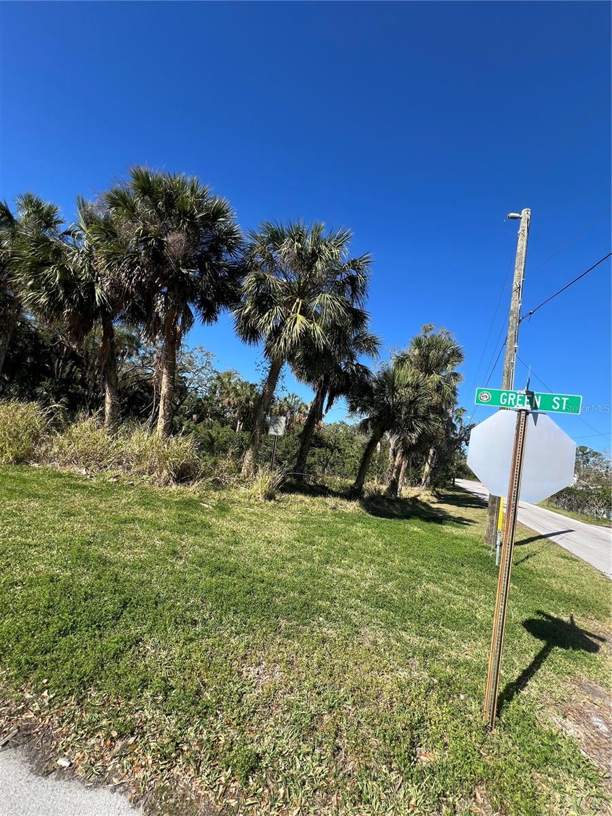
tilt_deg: +5.8
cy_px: 408
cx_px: 306
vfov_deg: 106.2
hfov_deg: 89.9
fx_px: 306
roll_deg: -10.1
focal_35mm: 13
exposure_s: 1/861
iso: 32
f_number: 1.8
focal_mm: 1.57
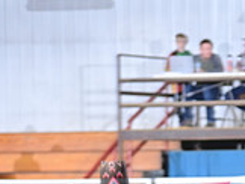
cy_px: 268
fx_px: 3168
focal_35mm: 447
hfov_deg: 4.4
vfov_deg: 3.3
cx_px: 381
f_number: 3.2
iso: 1250
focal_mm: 130
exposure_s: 1/250
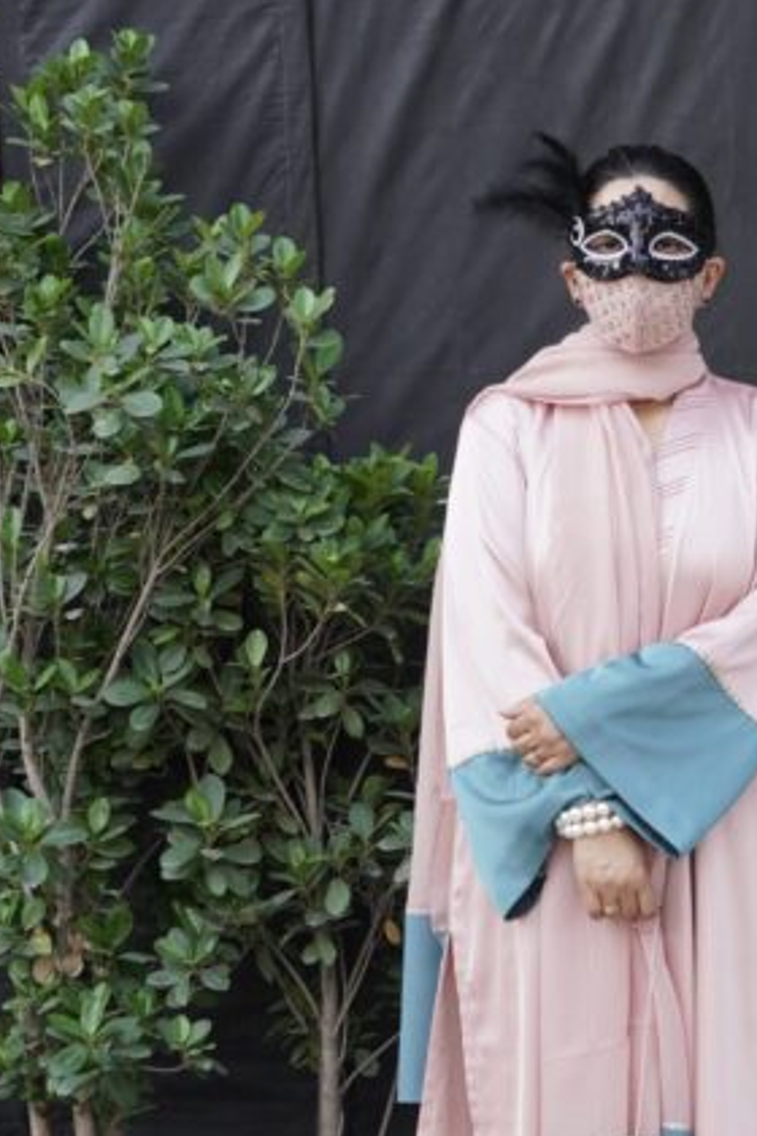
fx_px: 5236
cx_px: 635
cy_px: 687
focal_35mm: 166
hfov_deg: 8.3
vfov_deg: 12.4
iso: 800
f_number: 6.3
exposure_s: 1/200
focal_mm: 62
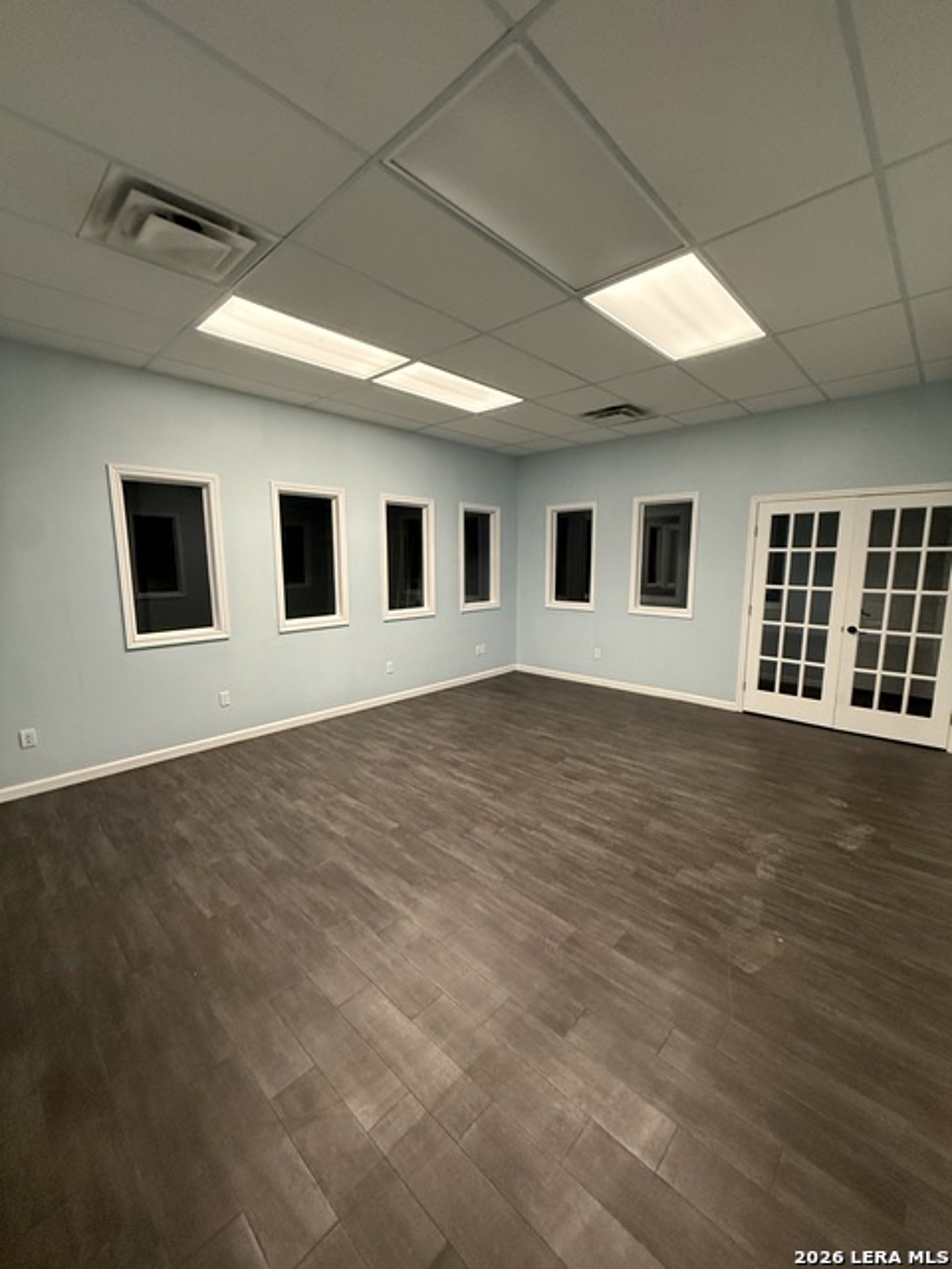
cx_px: 476
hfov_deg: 85.7
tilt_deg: -9.9
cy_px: 634
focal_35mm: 14
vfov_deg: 102.1
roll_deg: -0.5
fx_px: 513
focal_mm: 2.22
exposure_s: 1/120
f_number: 2.2
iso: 640
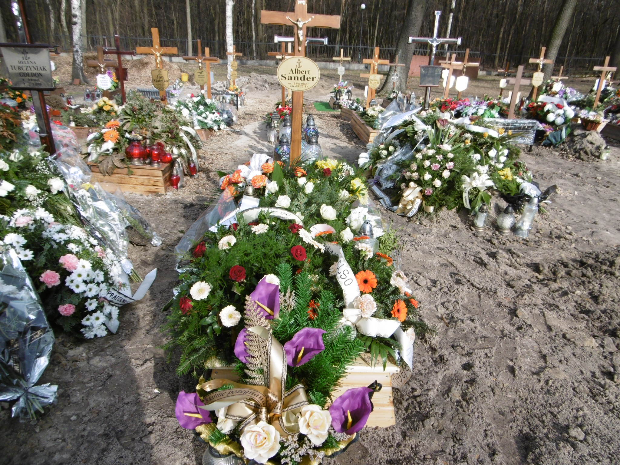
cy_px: 232
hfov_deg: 71.6
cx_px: 310
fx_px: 430
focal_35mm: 24
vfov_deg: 56.8
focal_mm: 4.3
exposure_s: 1/640
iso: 100
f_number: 3.1
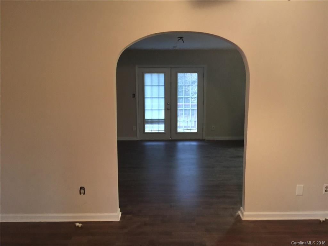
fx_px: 275
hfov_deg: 61.7
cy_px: 123
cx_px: 164
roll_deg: +0.2
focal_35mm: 29
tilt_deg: -9.2
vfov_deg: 48.2
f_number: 2.2
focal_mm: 4.15
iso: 100
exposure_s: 1/4
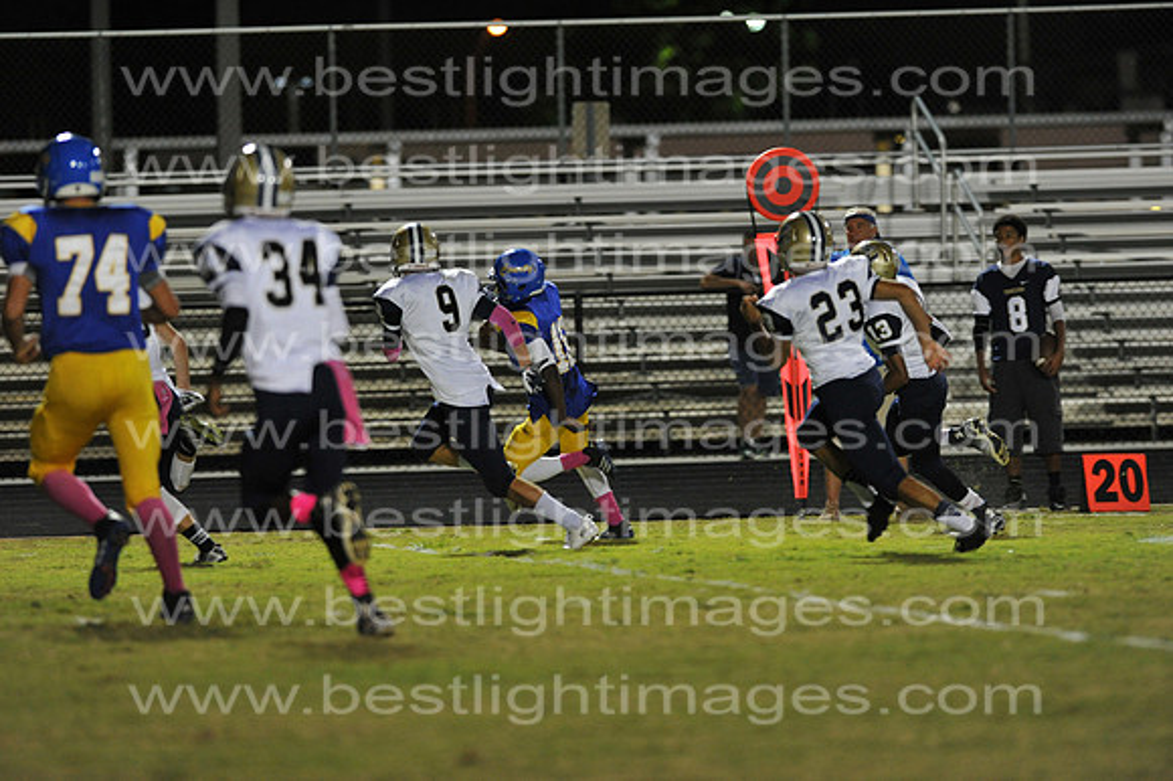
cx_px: 586
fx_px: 9769
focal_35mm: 300
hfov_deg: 6.9
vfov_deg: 4.6
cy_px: 390
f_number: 4
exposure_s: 1/500
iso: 5000
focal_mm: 300
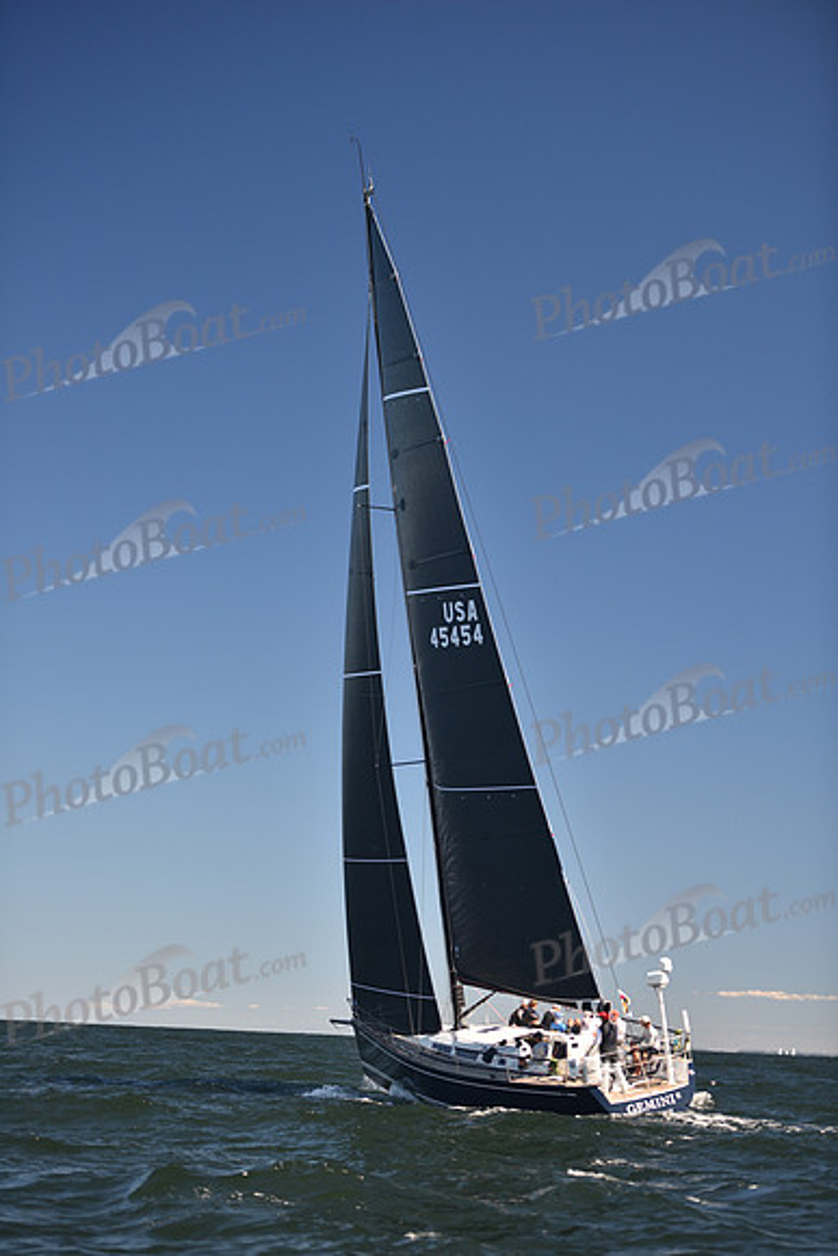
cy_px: 628
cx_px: 419
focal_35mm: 70
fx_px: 2443
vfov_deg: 28.8
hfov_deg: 19.5
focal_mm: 70
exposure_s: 1/800
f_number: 2.8
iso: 200
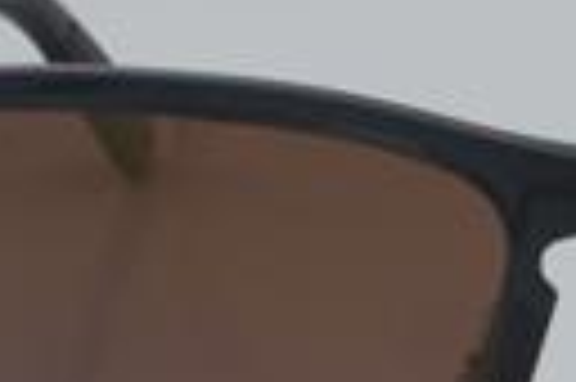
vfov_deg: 5.3
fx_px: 4116
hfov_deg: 7.9
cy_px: 288
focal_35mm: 258
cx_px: 634
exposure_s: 1/4
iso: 100
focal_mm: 55
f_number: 32
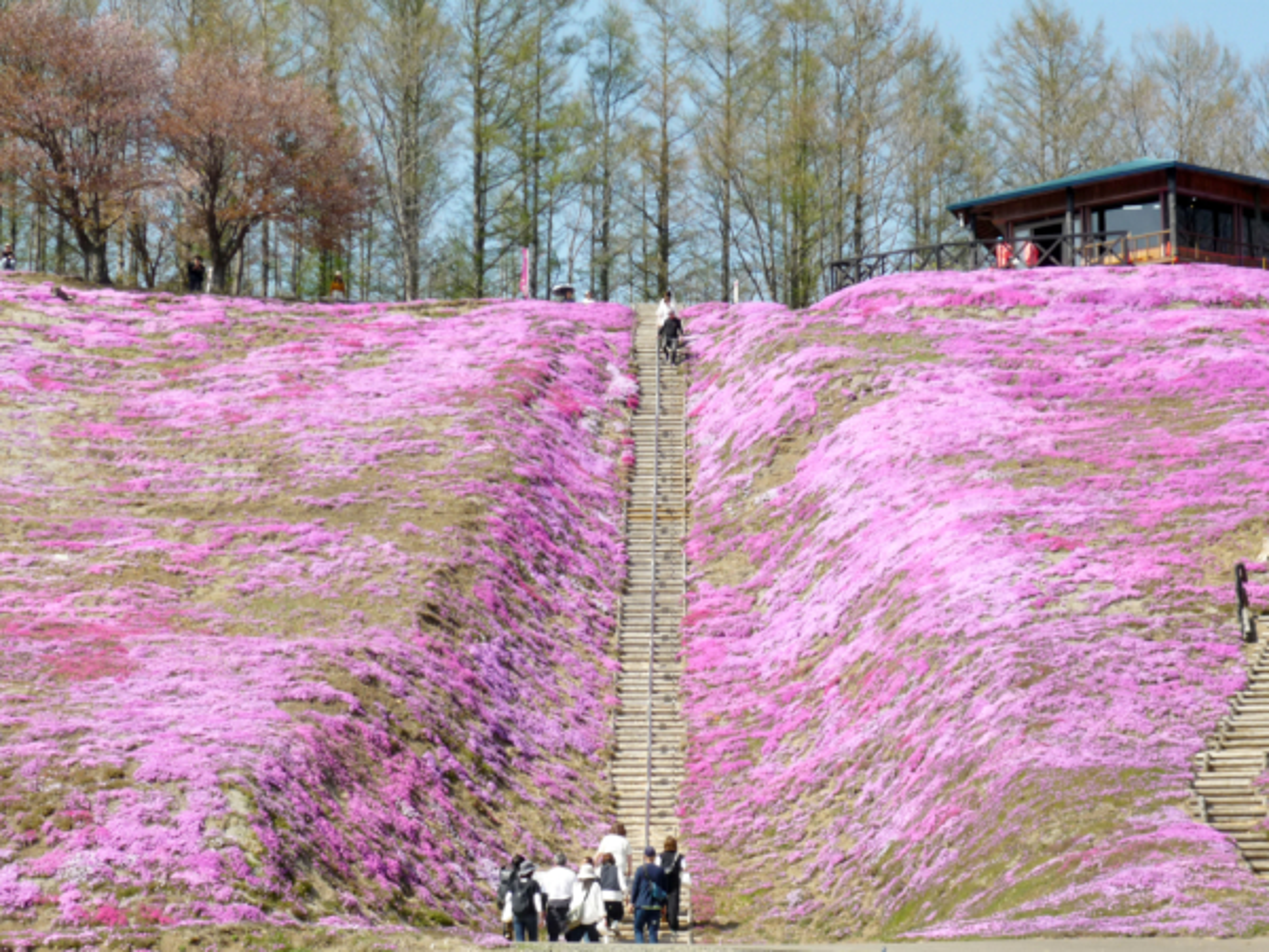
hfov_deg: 22.3
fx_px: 3226
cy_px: 476
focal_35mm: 88
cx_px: 634
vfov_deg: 16.8
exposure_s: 1/320
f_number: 4.6
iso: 100
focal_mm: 14.6
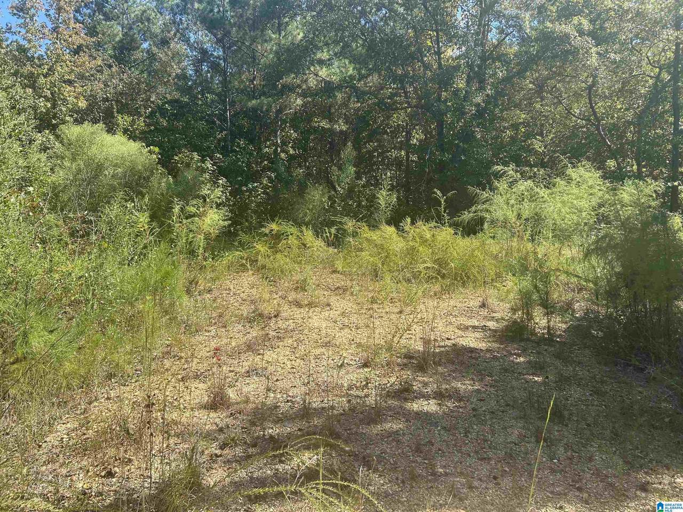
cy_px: 256
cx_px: 342
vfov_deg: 53.1
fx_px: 513
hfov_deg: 67.3
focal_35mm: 26
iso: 50
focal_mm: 5.7
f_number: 1.5
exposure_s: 1/1698
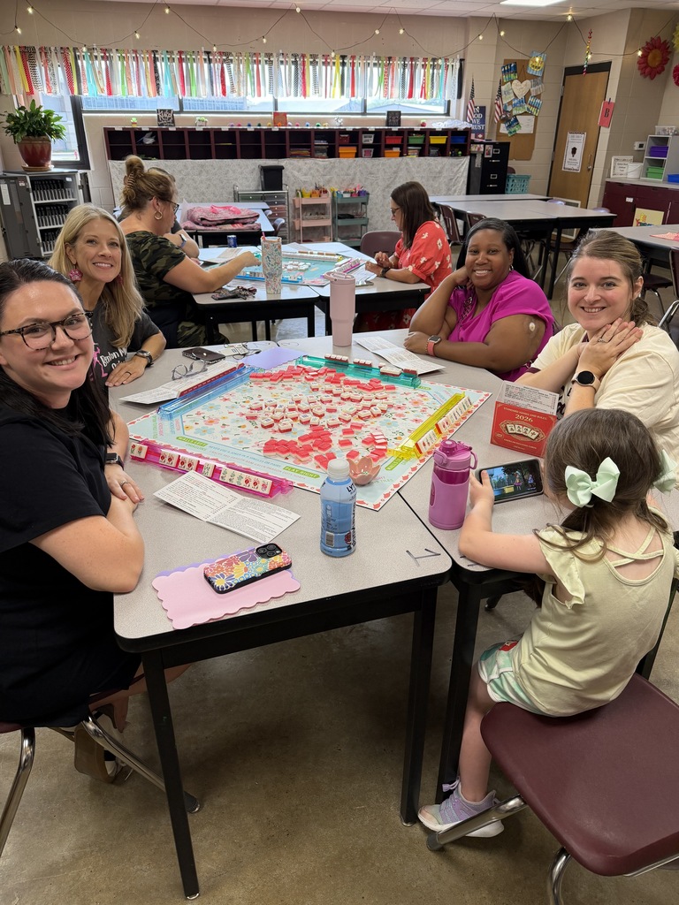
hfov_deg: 56.8
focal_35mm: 24
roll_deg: -0.1
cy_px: 452
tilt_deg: -26.6
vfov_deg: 71.6
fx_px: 628
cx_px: 340
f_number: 1.78
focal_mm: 6.76
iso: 125
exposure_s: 1/120
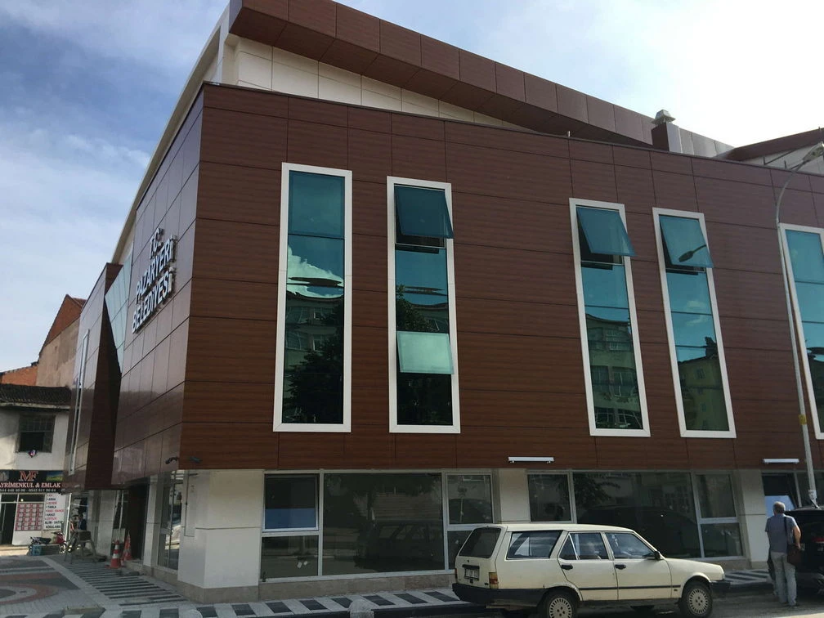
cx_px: 412
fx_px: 690
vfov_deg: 48.2
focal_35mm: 29
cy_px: 309
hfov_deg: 61.7
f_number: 2.2
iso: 25
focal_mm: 4.15
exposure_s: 1/1115
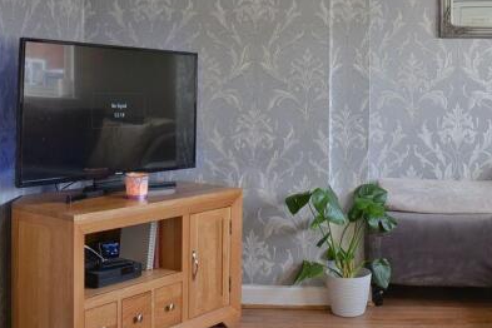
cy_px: 81
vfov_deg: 29.4
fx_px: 615
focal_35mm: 45
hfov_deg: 42.9
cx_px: 332
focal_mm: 18
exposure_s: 1/5
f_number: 13
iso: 110
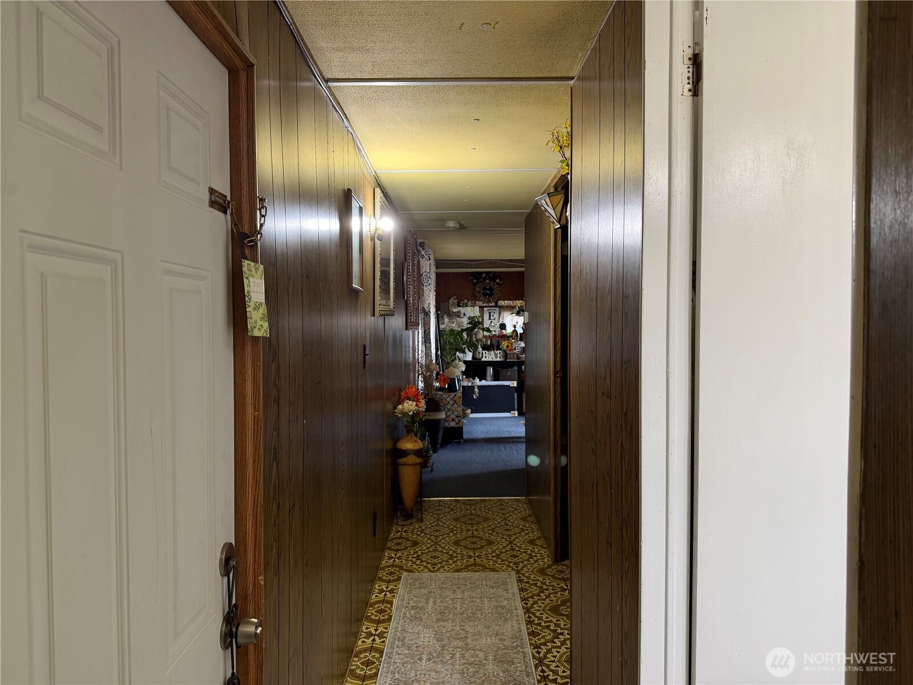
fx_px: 633
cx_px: 456
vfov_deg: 56.8
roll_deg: +0.6
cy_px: 342
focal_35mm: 24
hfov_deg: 71.6
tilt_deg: -1.4
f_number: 1.78
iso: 160
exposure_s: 1/60
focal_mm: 6.76
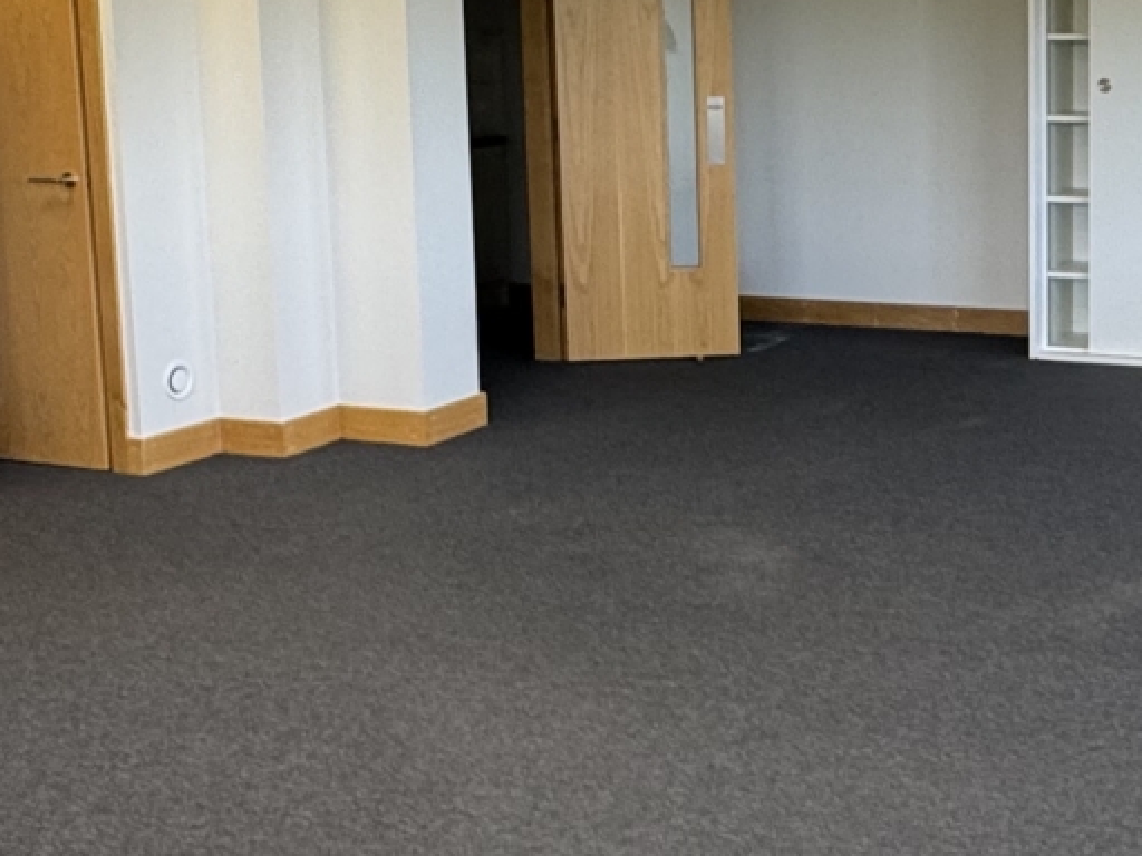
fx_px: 1847
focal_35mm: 56
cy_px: 288
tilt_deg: -8.1
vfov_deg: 26.0
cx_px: 990
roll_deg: +0.0
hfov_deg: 32.9
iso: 125
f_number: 2.2
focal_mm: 2.22
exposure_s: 1/100
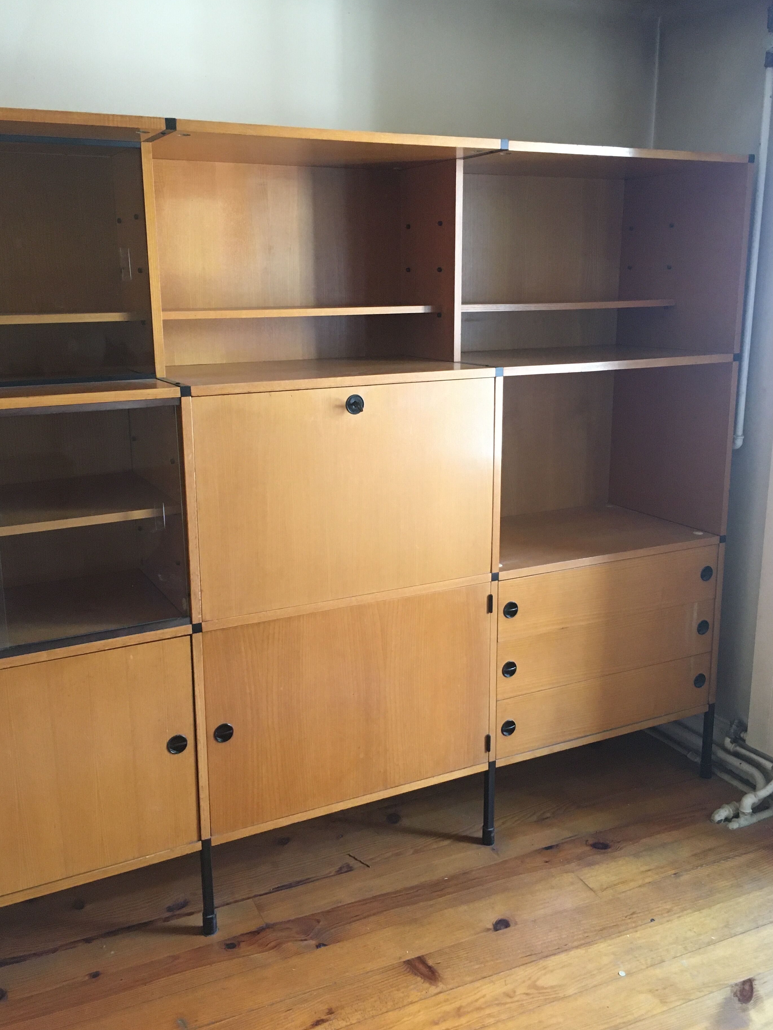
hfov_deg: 44.2
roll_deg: -1.1
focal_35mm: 32
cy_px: 497
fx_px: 953
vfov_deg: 56.8
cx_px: 372
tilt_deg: -12.2
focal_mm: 4.15
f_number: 2.2
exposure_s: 1/33
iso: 200
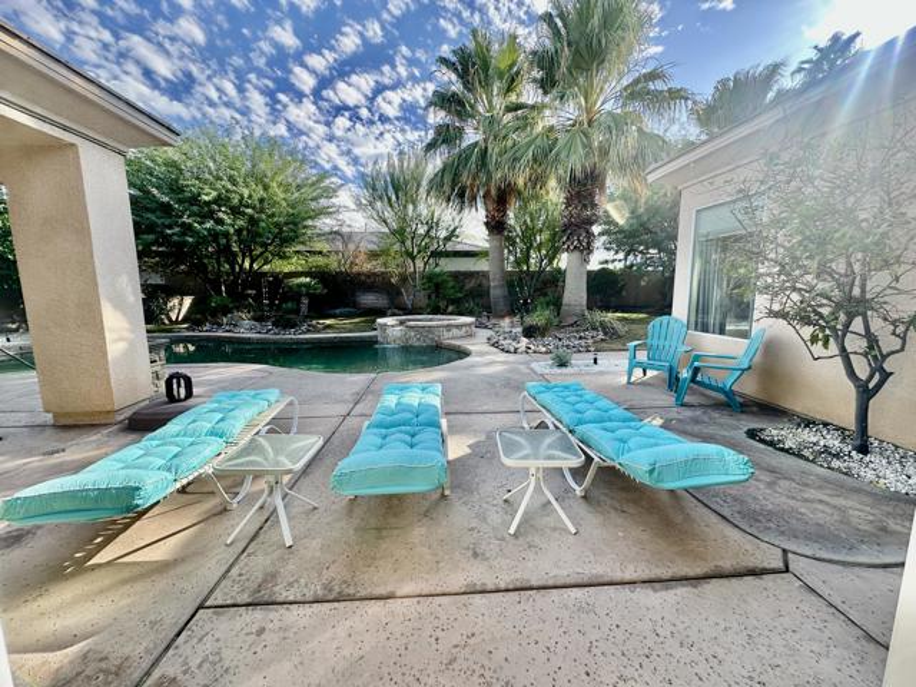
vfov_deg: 85.7
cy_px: 344
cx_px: 458
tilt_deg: -7.9
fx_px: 370
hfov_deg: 102.1
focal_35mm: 14
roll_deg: -0.1
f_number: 2.2
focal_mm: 2.22
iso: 40
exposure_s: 1/483
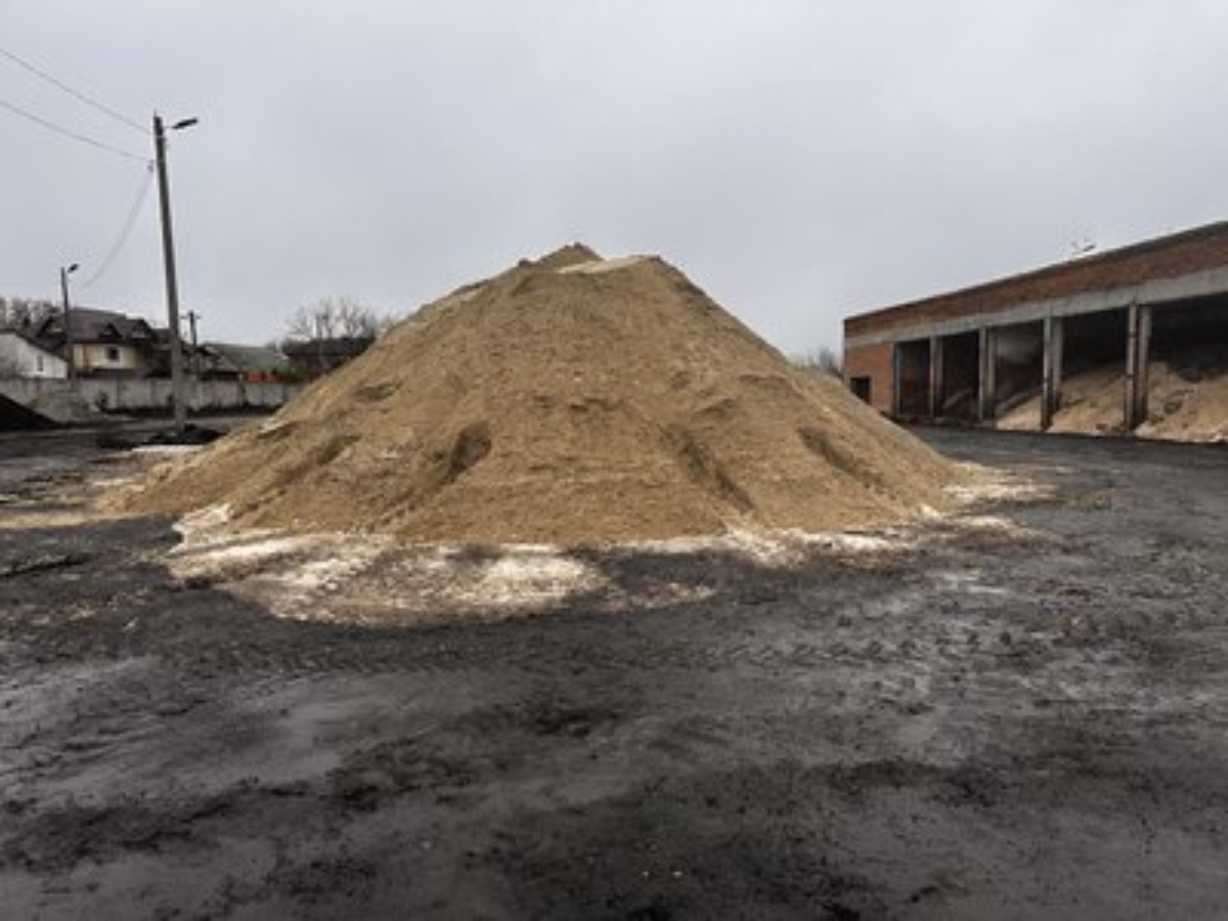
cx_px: 614
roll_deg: +1.0
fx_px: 851
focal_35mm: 24
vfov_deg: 56.8
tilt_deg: -4.3
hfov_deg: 71.6
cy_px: 460
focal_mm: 6.86
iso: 160
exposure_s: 1/121
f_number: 1.78
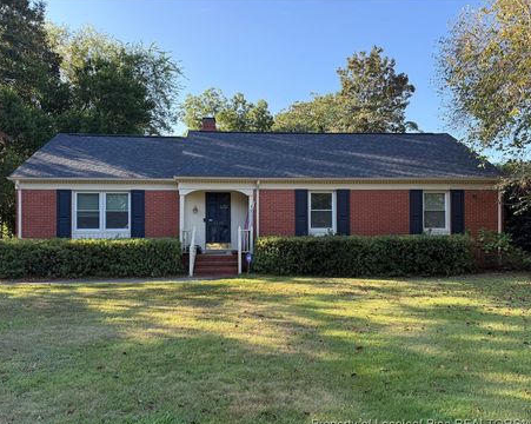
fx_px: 408
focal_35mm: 26
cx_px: 270
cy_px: 216
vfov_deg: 54.9
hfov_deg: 66.1
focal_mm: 6.76
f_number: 1.78
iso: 100
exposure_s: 1/742
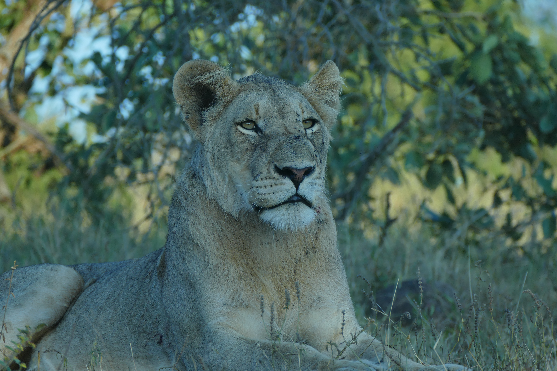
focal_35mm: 376
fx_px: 5817
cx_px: 278
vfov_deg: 3.7
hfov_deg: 5.5
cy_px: 186
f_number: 4
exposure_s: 1/500
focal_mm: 137.03
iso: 125
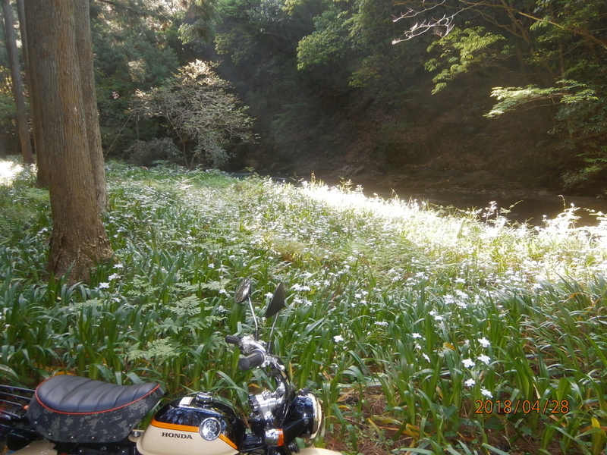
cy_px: 228
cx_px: 304
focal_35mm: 26
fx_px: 456
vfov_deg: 53.1
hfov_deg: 67.3
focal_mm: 4.7
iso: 125
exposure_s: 1/30
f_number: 2.8
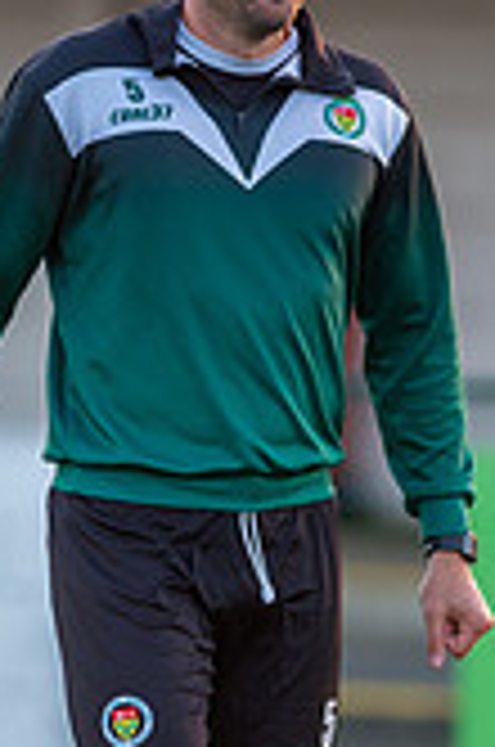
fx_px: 16817
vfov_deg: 2.5
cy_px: 450
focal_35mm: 812
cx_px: 178
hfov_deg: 1.7
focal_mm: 300
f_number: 2.8
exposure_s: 1/320
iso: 500
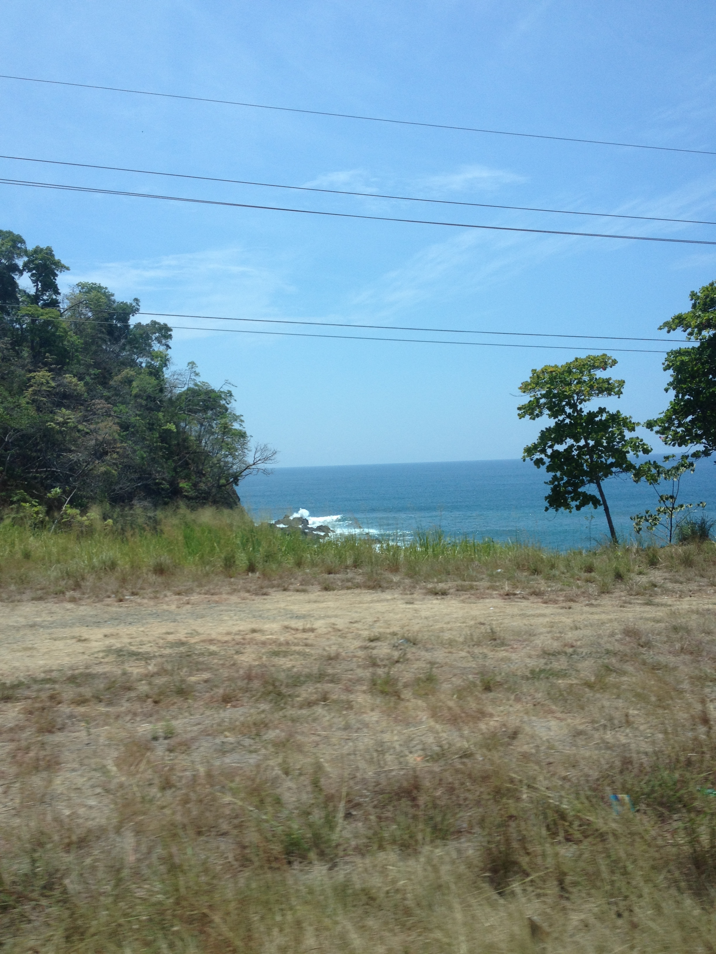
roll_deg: +2.2
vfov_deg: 52.6
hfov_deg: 40.7
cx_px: 358
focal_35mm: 35
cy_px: 477
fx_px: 965
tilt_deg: +0.6
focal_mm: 4.28
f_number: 2.4
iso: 50
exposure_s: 1/502
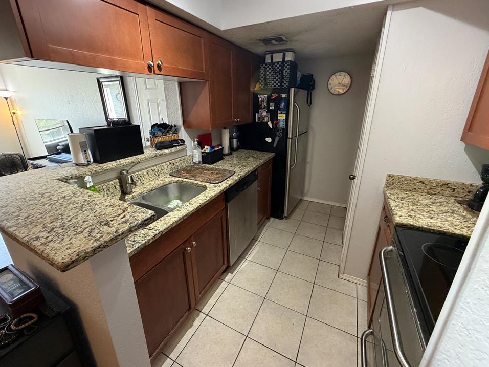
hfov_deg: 98.2
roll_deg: +0.2
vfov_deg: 81.7
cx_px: 242
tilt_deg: -19.0
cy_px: 176
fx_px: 212
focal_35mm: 15
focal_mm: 2.22
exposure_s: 1/60
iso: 320
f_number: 2.2
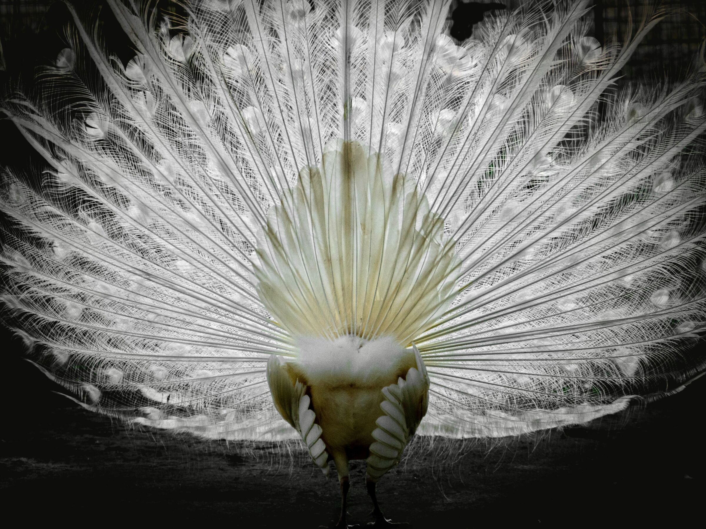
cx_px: 353
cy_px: 264
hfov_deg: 12.3
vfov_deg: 9.3
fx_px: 3263
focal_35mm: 160
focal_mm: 80
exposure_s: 1/400
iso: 1000
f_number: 5.6
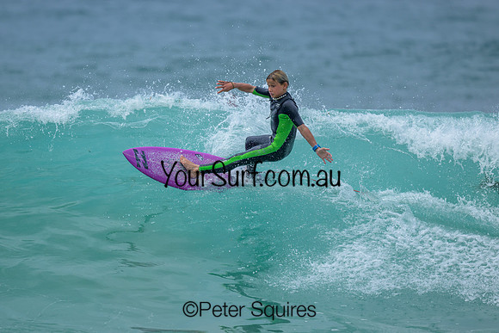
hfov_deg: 2.6
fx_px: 11091
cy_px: 166
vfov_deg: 1.7
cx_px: 250
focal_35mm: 800
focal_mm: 800
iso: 220
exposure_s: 1/2000
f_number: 6.3
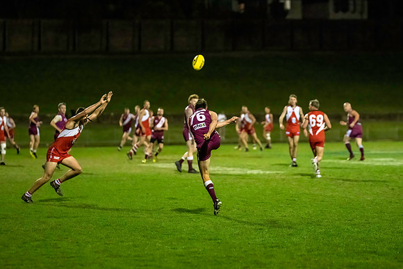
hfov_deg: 11.9
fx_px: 1936
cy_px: 140
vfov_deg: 7.9
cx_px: 222
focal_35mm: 173
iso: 10000
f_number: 2.8
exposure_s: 1/1000
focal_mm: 155
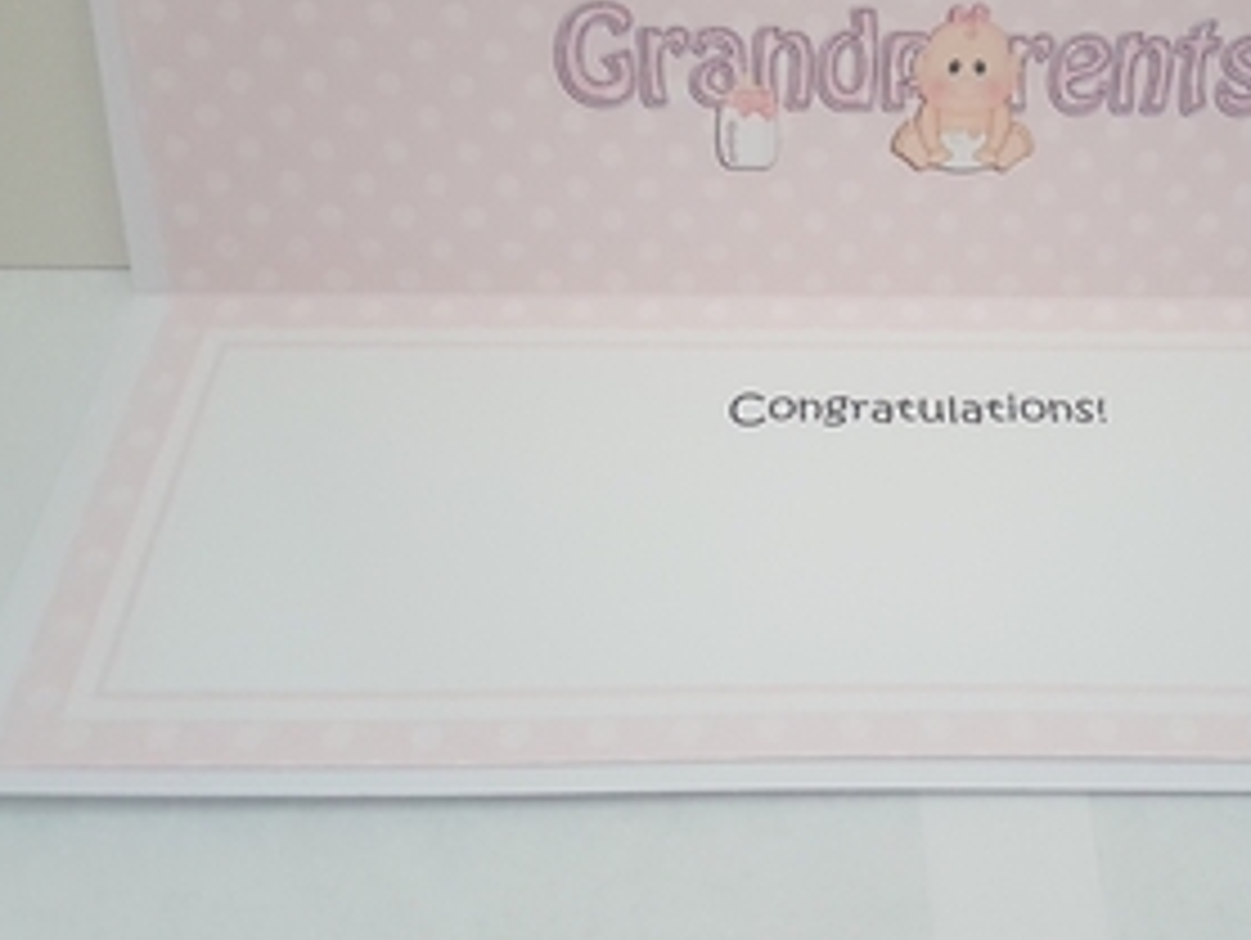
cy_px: 272
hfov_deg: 43.7
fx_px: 1519
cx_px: 900
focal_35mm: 42
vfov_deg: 33.9
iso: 200
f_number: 1.7
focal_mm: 4.2
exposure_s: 1/13
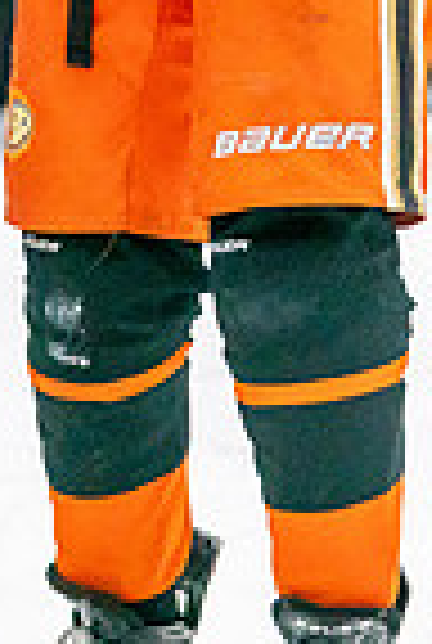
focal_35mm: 565
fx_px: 10120
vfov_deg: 3.6
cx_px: -89
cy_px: -356
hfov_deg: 2.4
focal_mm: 120
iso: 3200
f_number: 2.8
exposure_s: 1/1250
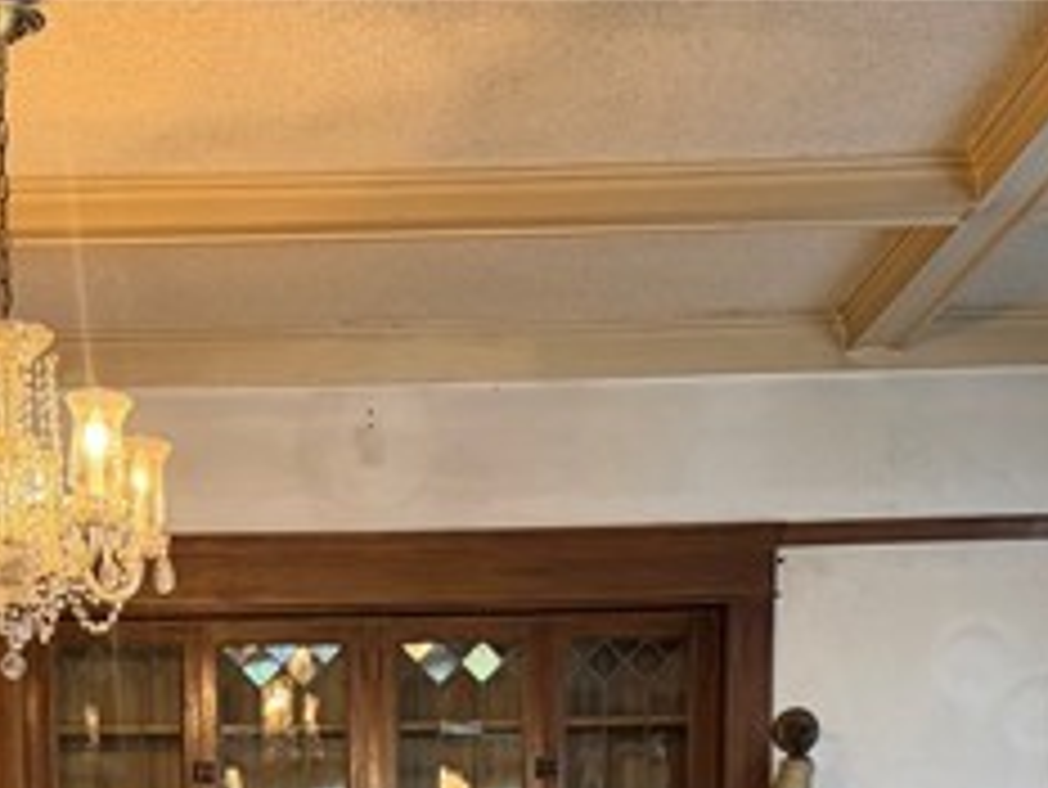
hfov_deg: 29.2
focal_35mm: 66
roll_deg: +1.1
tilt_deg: -5.9
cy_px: 1076
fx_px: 1999
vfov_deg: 20.1
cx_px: 355
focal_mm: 6.76
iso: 400
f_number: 1.78
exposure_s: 1/60
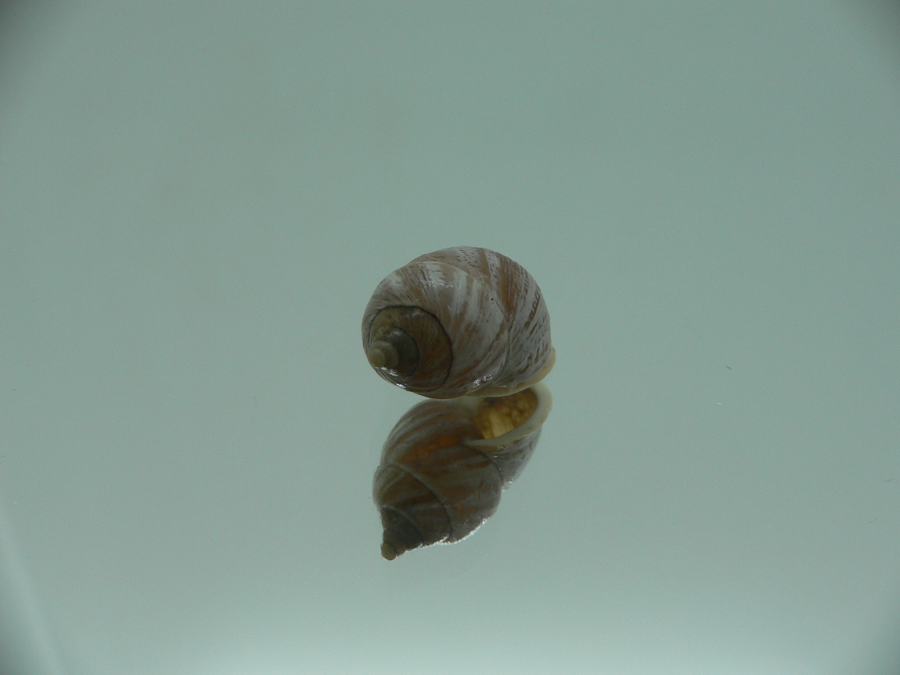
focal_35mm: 35
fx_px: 910
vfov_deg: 40.7
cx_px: 450
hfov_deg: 52.6
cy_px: 338
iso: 80
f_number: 2.8
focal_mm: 4.6
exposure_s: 1/60
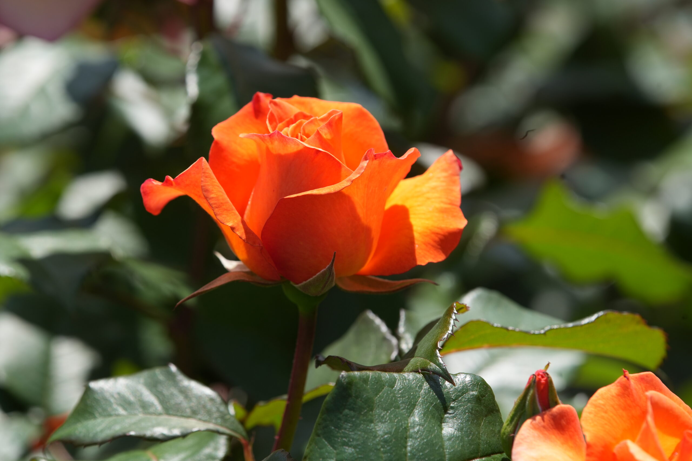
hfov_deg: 11.4
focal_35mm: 180
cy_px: 230
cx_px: 346
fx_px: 3460
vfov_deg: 7.6
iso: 320
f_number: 8
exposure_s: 1/500
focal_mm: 180
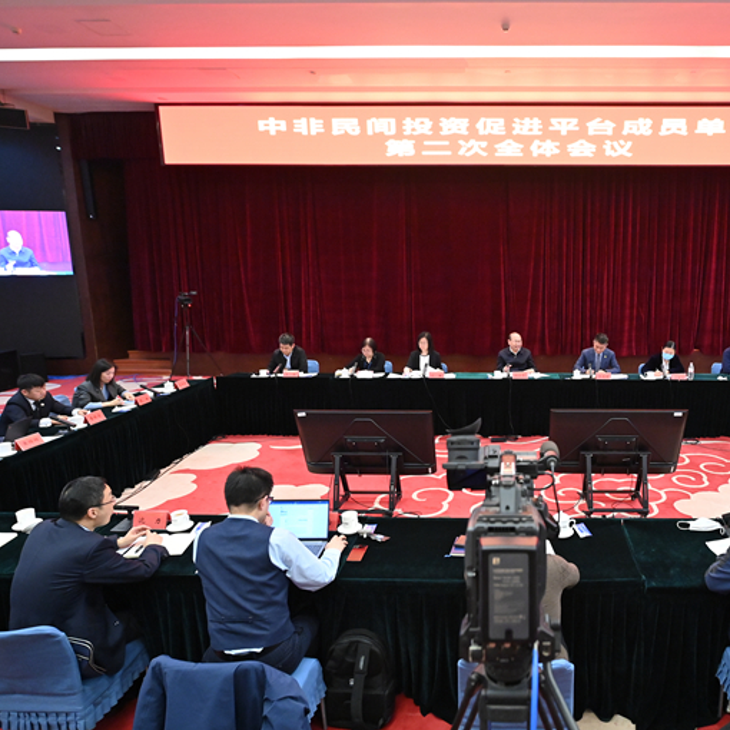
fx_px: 573
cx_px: 508
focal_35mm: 24
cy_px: 364
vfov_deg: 65.0
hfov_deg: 62.8
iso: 6400
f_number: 3.5
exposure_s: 1/125
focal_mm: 18
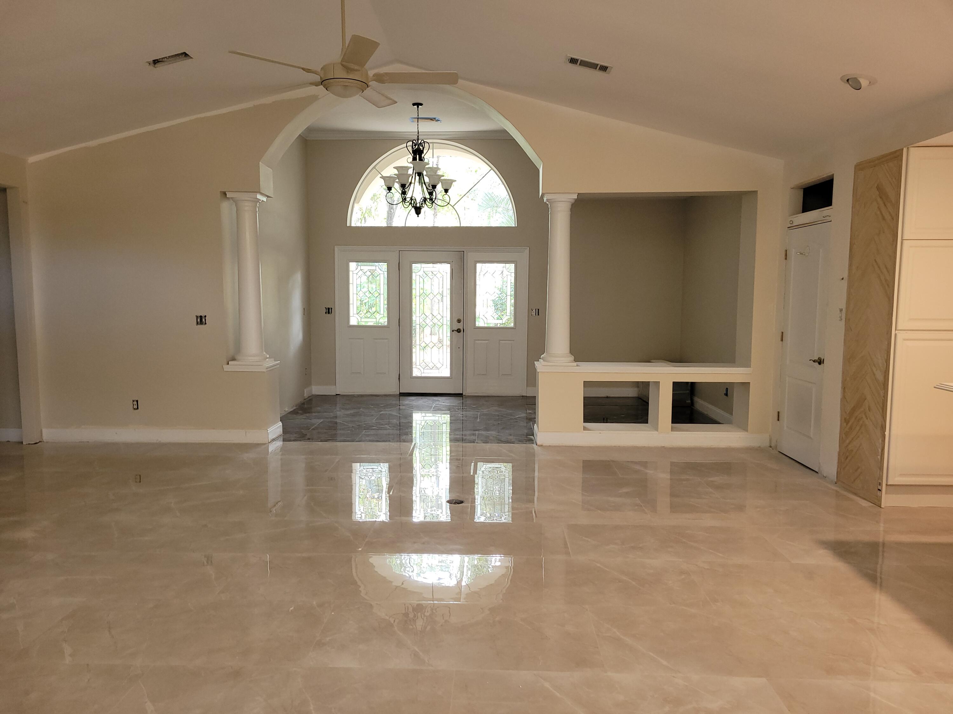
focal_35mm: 26
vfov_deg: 53.1
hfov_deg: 67.3
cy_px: 357
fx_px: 716
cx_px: 476
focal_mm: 5.4
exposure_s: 1/24
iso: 100
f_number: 1.8
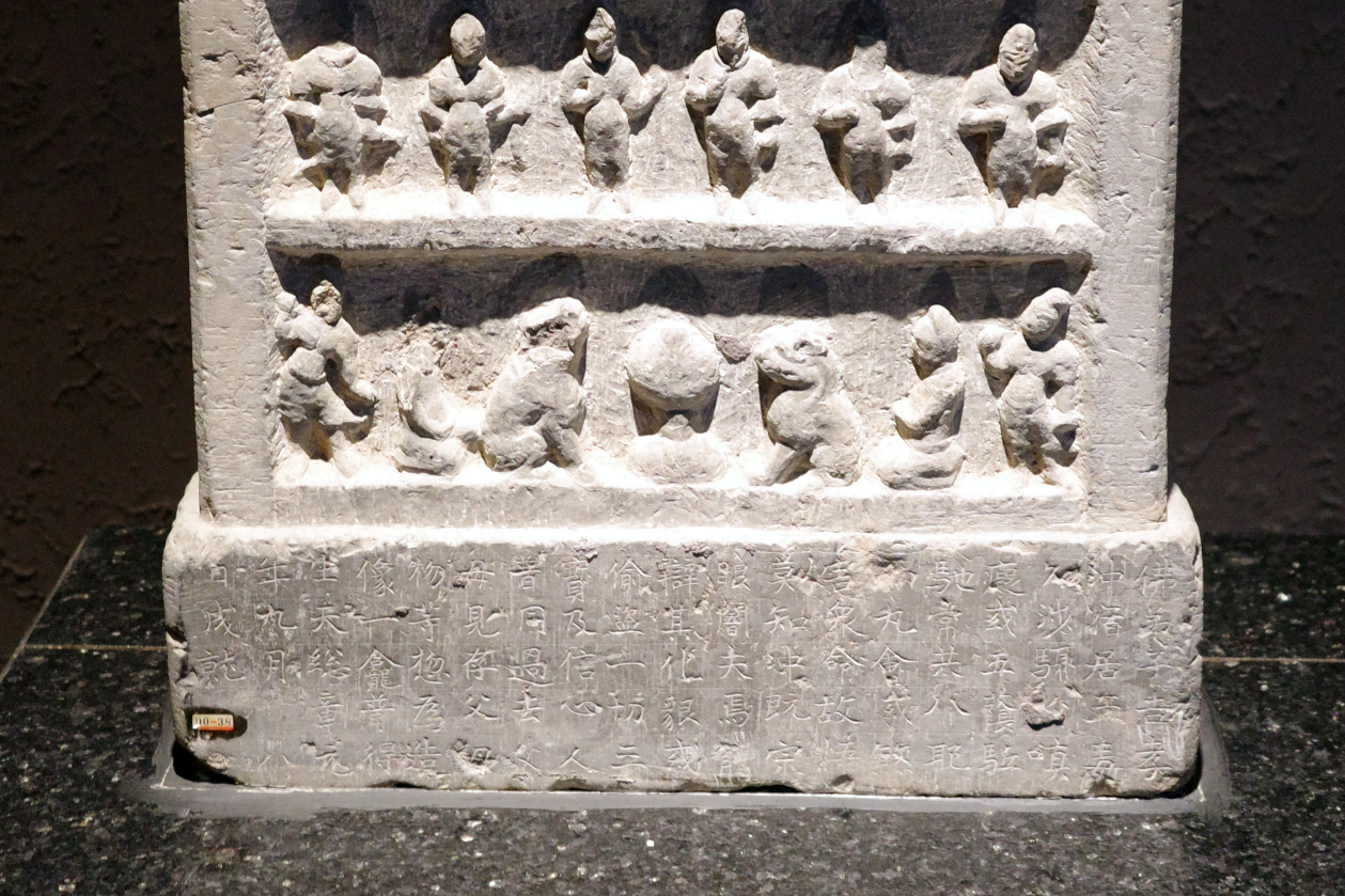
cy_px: -68
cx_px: 682
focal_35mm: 61
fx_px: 2279
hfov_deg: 32.9
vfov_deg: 21.2
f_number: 2.8
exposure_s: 1/40
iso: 3200
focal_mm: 26
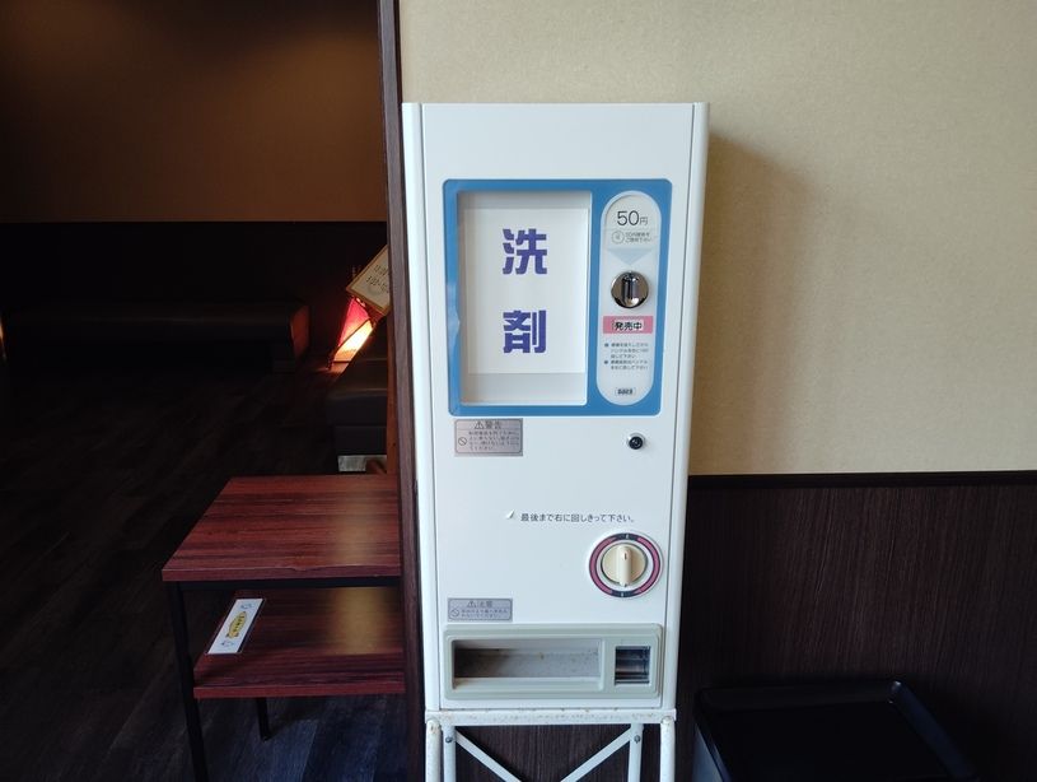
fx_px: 840
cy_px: 391
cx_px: 518
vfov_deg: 49.9
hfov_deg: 63.4
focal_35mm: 28
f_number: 1.8
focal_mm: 4.22
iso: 364
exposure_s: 1/100
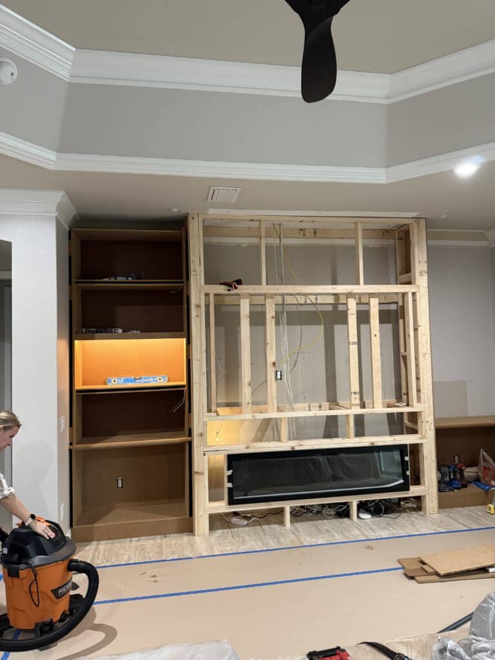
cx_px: 248
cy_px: 330
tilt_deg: +2.5
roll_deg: +0.0
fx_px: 458
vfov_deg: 71.6
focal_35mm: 24
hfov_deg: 56.8
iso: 640
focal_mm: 6.76
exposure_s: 1/60
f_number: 1.78
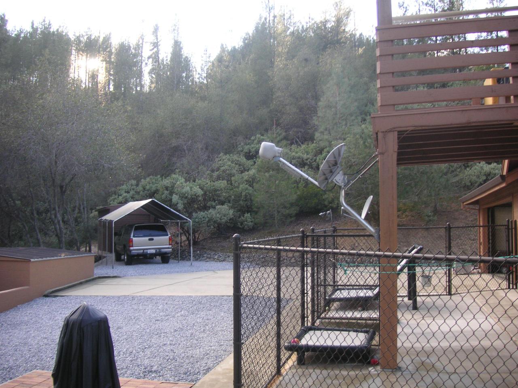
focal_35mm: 37
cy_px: 194
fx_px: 554
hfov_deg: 50.1
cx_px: 259
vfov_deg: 38.7
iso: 50
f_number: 2.8
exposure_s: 1/90
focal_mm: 6.1
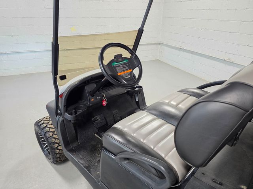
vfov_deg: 58.9
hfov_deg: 73.9
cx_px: 126
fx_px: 168
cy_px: 94
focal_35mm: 23
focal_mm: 6.3
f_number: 1.7
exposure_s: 1/120
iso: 320
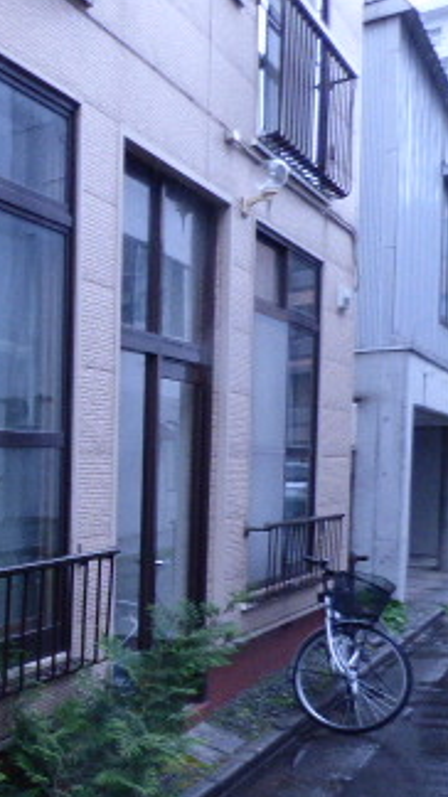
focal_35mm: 43
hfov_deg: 21.3
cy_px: 551
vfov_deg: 46.4
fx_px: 909
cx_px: -293
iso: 400
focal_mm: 3.58
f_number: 2.8
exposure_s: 1/50
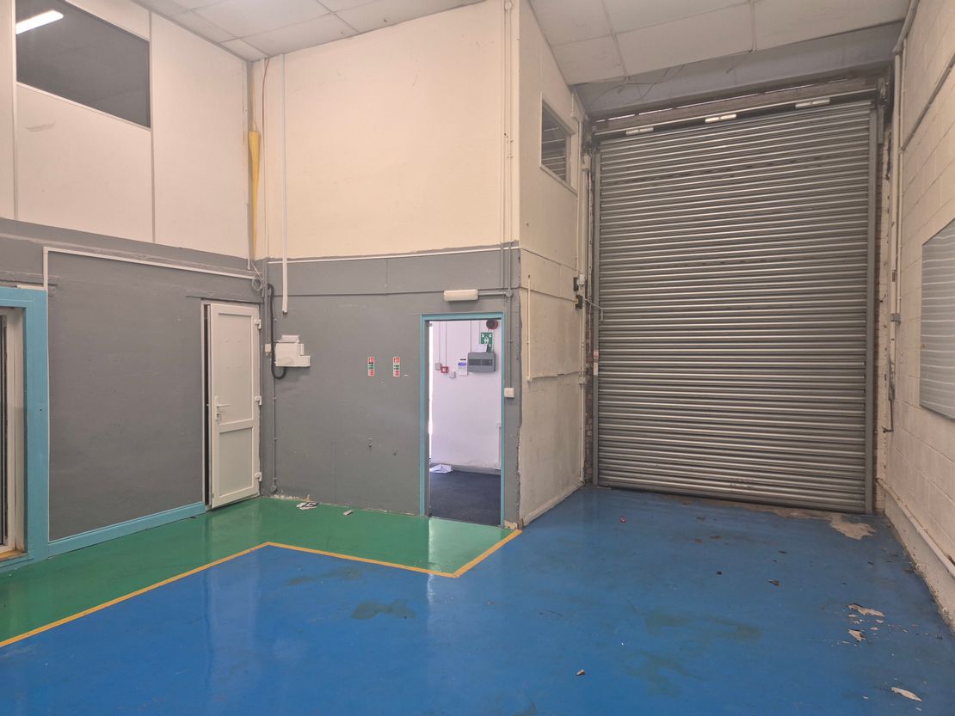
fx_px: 635
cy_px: 358
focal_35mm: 23
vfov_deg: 58.9
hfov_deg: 73.9
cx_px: 478
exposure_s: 1/100
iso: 160
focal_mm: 5.4
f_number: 1.8
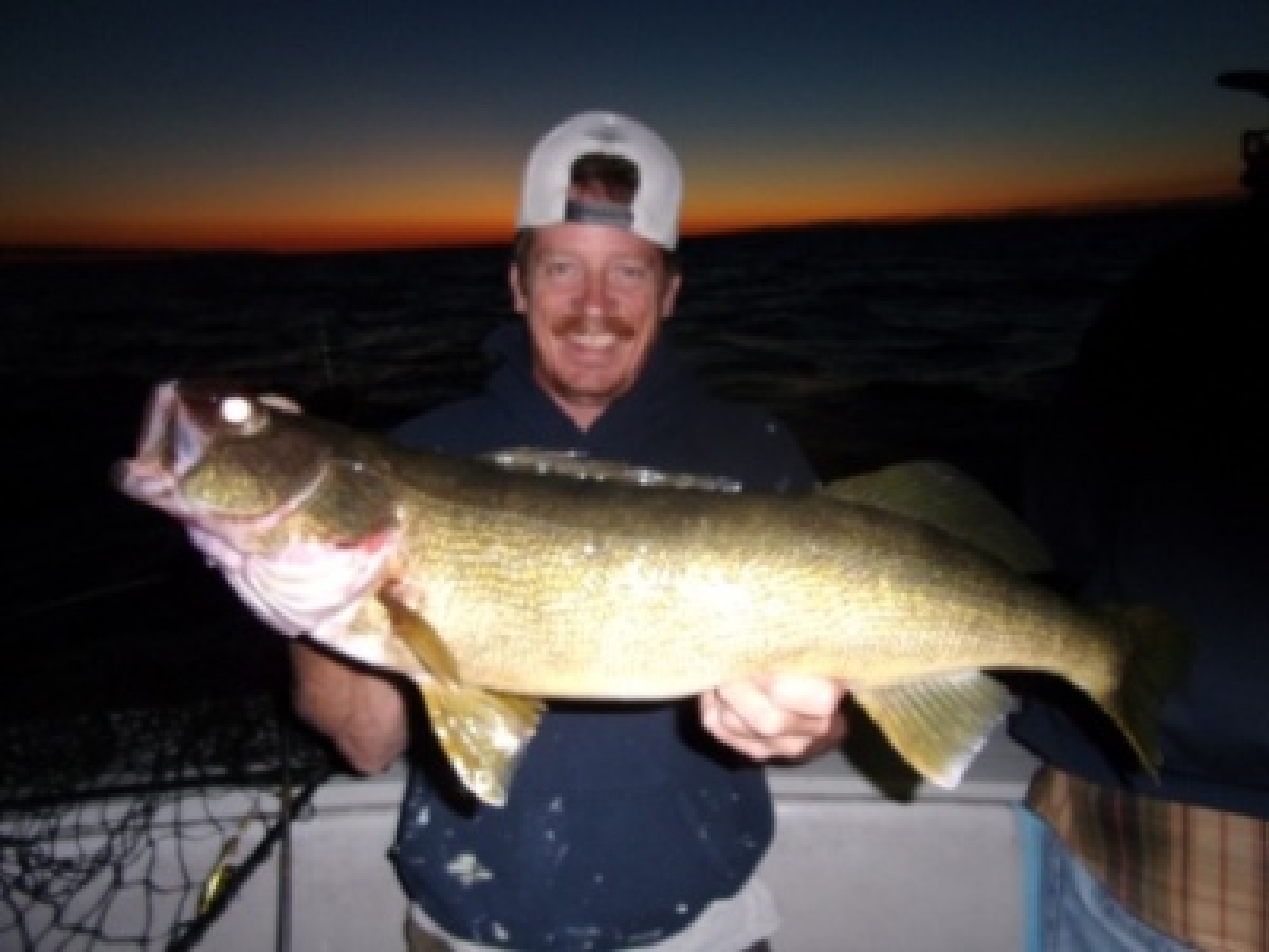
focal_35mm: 24
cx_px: 634
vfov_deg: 56.8
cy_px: 476
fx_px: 880
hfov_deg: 71.6
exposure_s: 1/34
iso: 200
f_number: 3.3
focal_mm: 4.3
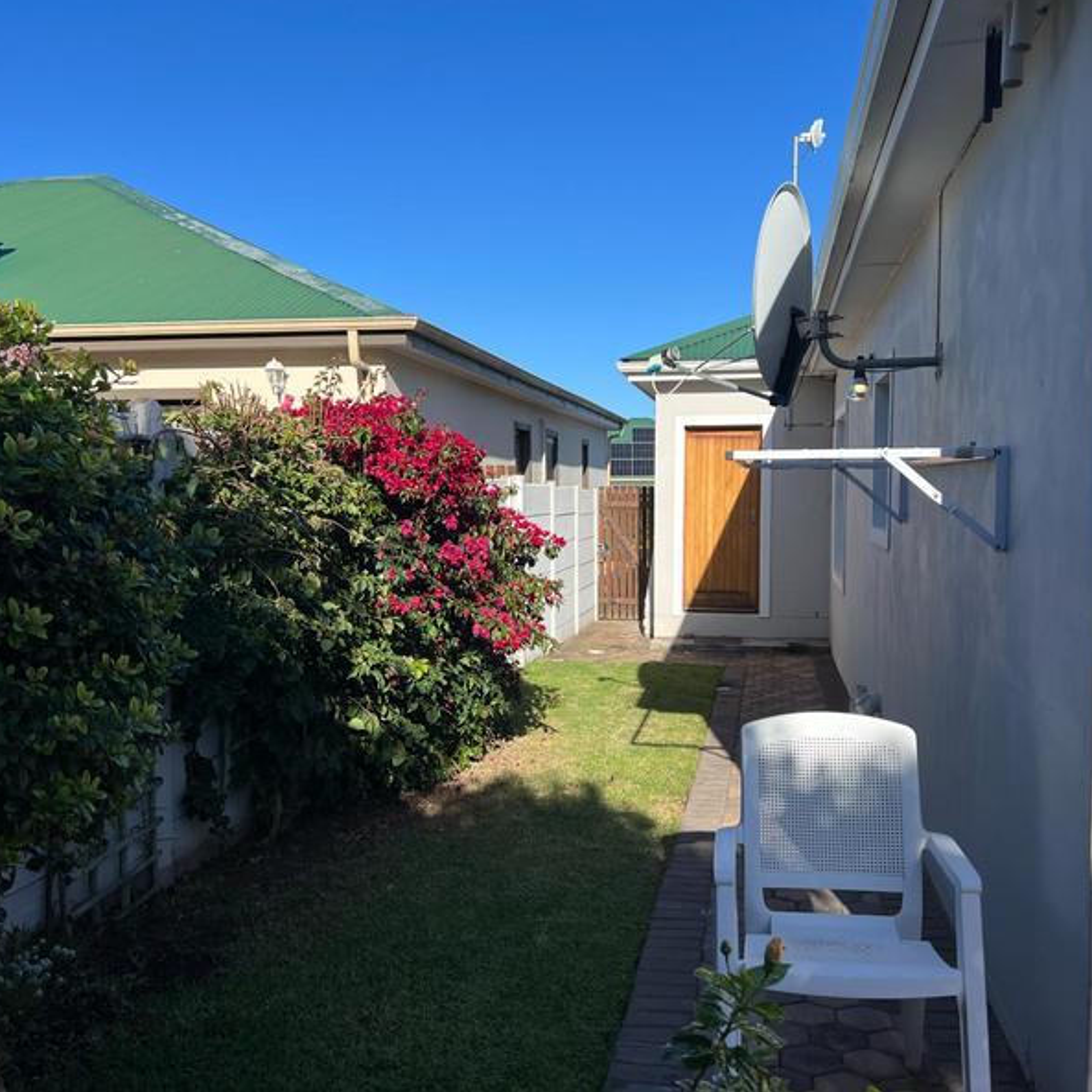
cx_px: 578
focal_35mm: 31
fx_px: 1106
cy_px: 541
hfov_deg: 52.5
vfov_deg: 52.5
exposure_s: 1/4630
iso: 50
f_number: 1.5
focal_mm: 5.7
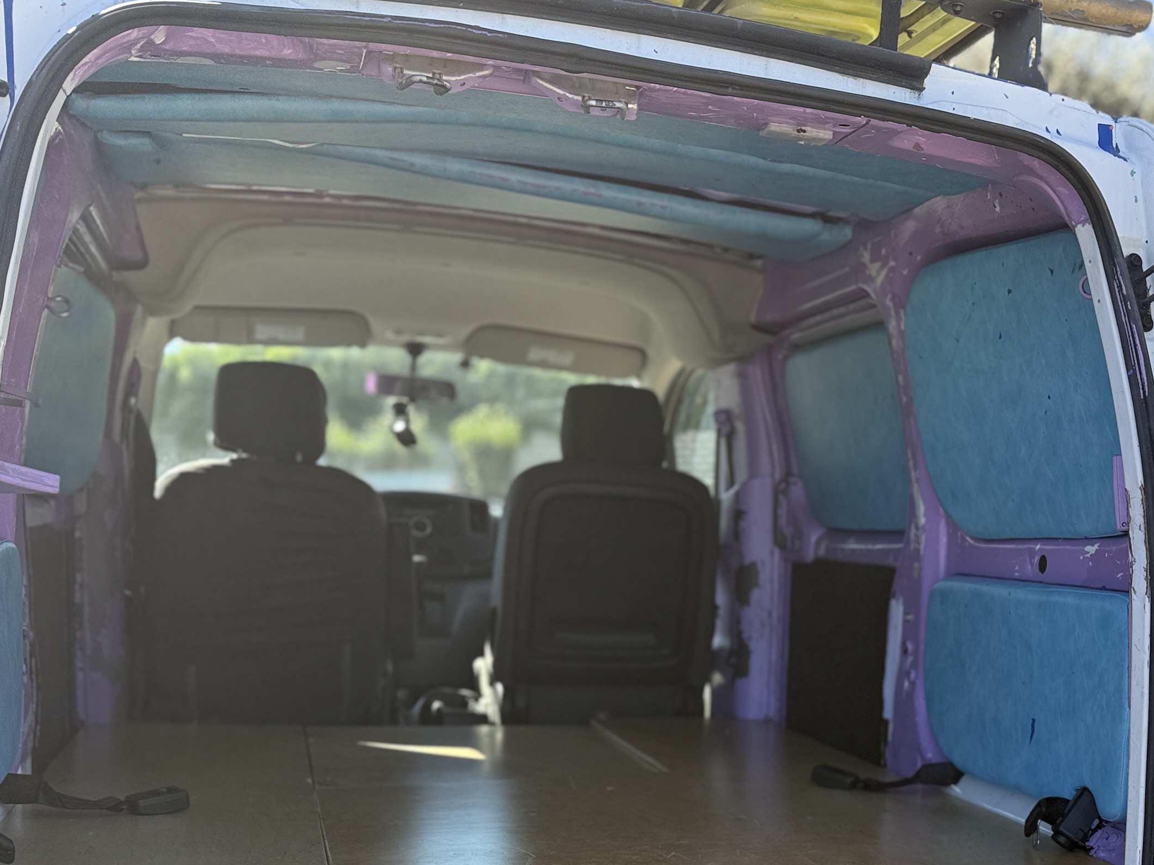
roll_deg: +0.8
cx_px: 875
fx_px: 1534
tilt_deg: -7.6
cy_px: 740
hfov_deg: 40.0
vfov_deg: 30.4
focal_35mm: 46
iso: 80
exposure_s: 1/967
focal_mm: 6.76
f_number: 1.78
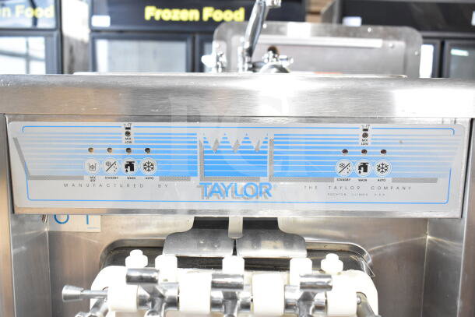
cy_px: 158
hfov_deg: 51.3
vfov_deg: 35.5
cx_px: 238
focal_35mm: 38
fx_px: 495
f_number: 5
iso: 1600
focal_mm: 25
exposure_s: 1/100
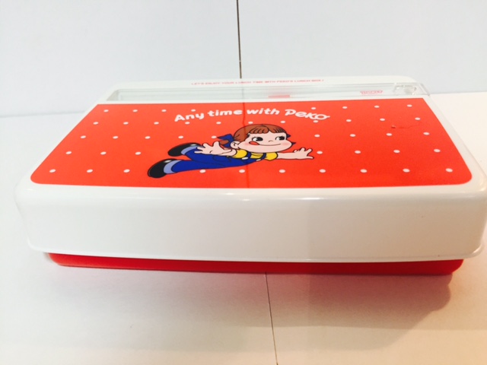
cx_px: 244
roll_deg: +1.6
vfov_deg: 48.2
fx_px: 408
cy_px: 182
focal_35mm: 29
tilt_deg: -29.9
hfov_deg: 61.7
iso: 80
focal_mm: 4.15
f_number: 2.2
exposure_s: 1/33
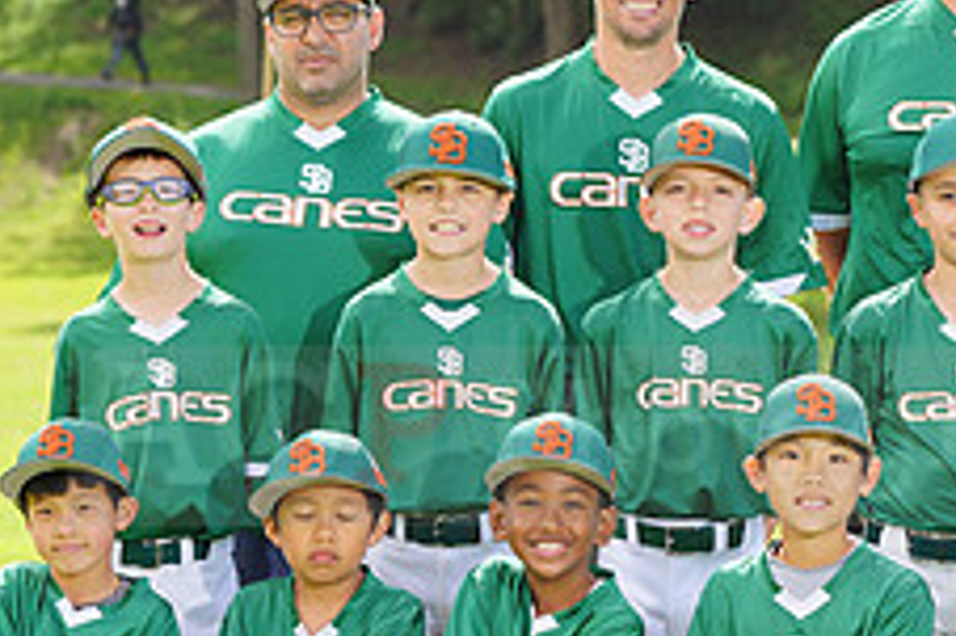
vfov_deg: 5.4
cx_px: 775
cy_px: 402
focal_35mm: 256
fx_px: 6793
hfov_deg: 8.0
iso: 100
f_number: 5.6
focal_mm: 100
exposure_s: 1/250
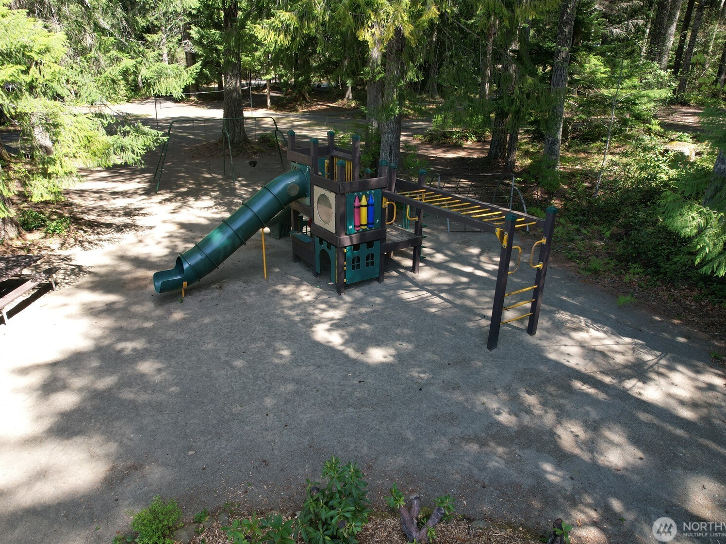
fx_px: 503
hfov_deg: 71.6
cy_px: 274
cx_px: 359
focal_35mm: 24
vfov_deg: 56.8
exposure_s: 1/240
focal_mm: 8.38
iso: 100
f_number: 2.8
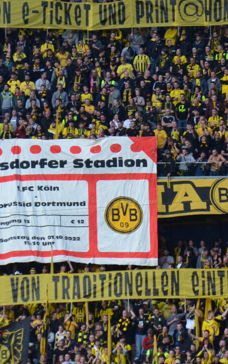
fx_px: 4151
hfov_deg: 3.1
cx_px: 92
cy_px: 222
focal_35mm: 418
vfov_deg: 5.0
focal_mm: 85
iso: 400
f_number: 5.6
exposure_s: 1/320
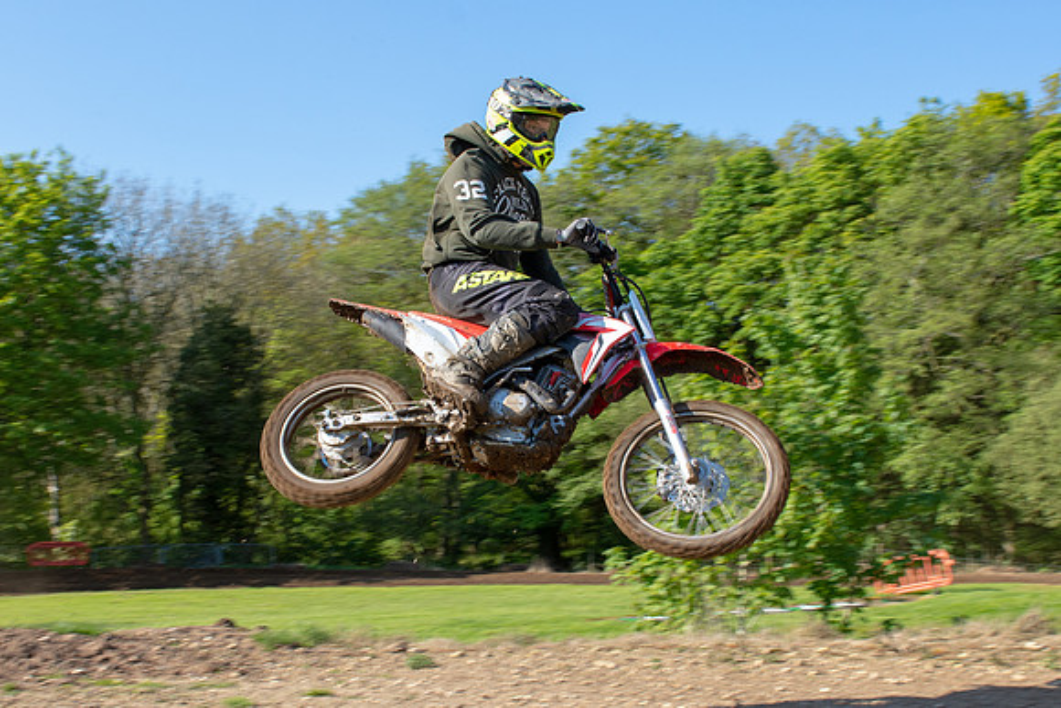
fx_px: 1416
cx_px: 499
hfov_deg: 41.0
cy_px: 404
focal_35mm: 48
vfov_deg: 28.0
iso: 320
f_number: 6.3
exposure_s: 1/320
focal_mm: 24
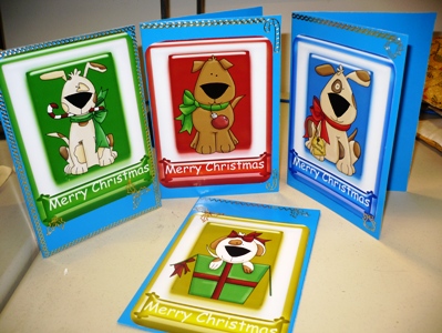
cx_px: 221
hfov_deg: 52.6
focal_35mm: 35
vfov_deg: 40.8
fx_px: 447
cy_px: 166
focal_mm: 5.8
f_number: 2.8
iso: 100
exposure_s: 1/30
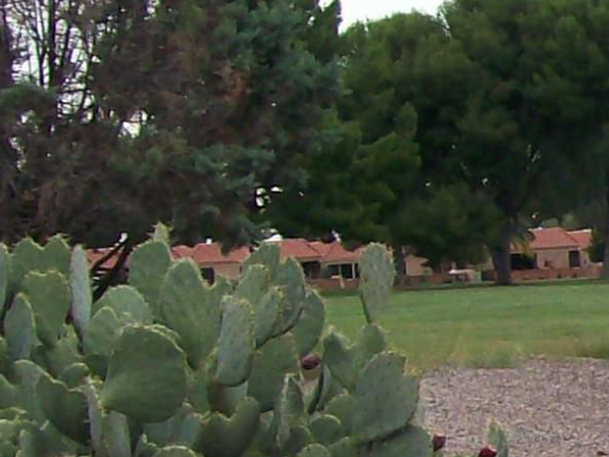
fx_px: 3185
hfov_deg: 10.2
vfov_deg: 8.2
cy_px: 406
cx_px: 1165
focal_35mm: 181
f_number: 2.7
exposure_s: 1/200
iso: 80
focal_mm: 6
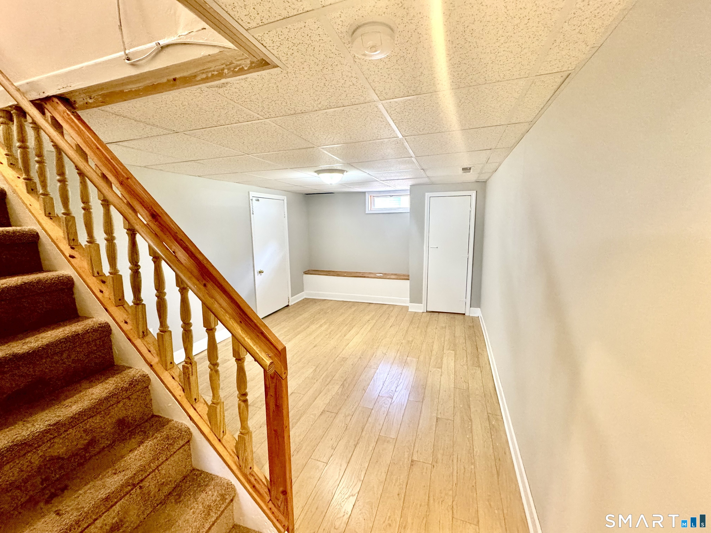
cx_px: 356
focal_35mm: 14
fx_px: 288
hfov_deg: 102.1
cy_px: 266
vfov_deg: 85.7
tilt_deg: -9.6
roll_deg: -0.1
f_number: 2.2
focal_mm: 2.22
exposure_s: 1/60
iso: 400
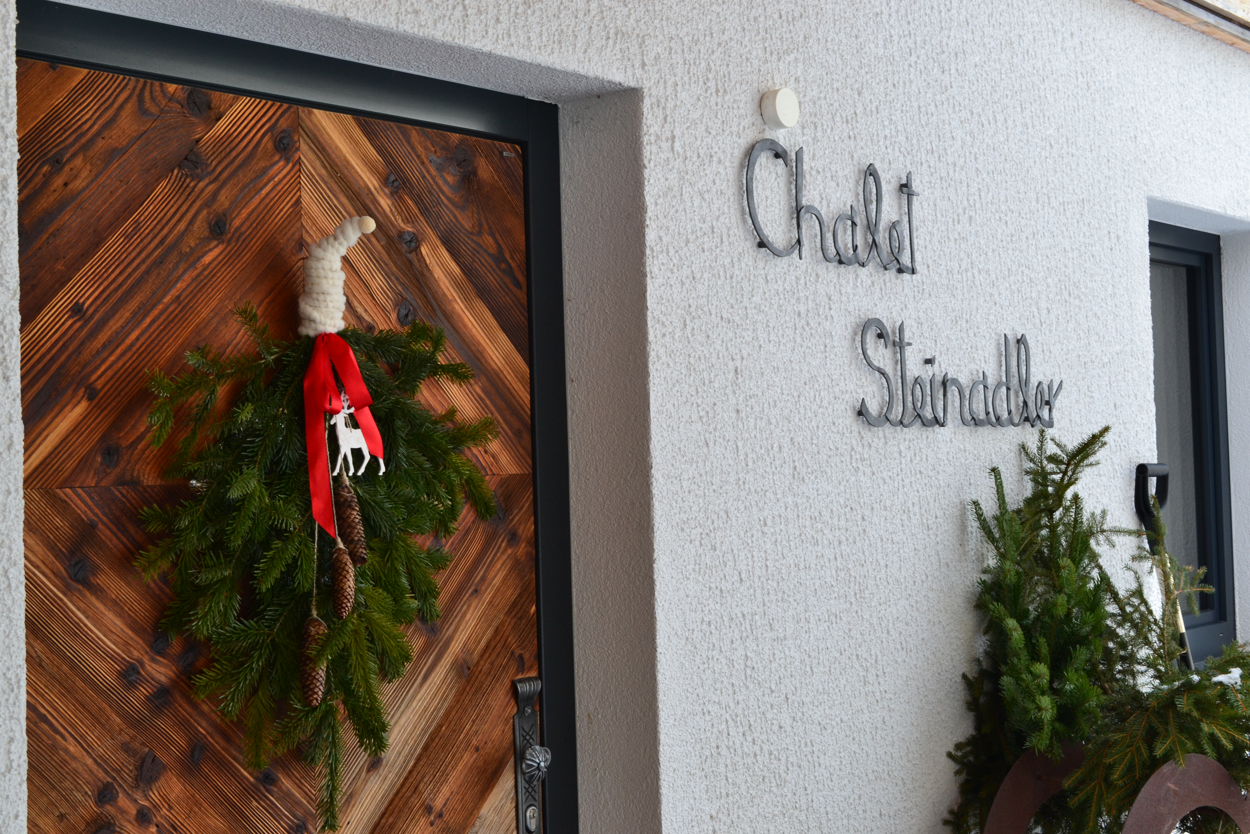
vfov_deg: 28.1
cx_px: 625
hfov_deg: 41.1
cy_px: 417
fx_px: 1667
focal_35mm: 48
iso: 400
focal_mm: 32
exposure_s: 1/125
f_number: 9
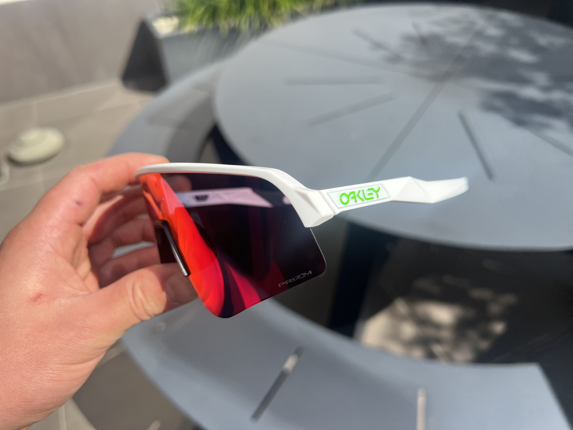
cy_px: 215
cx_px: 286
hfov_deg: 67.3
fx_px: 430
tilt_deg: -40.6
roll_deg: +3.1
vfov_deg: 53.1
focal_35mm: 26
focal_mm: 5.7
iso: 50
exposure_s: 1/2695
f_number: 1.5
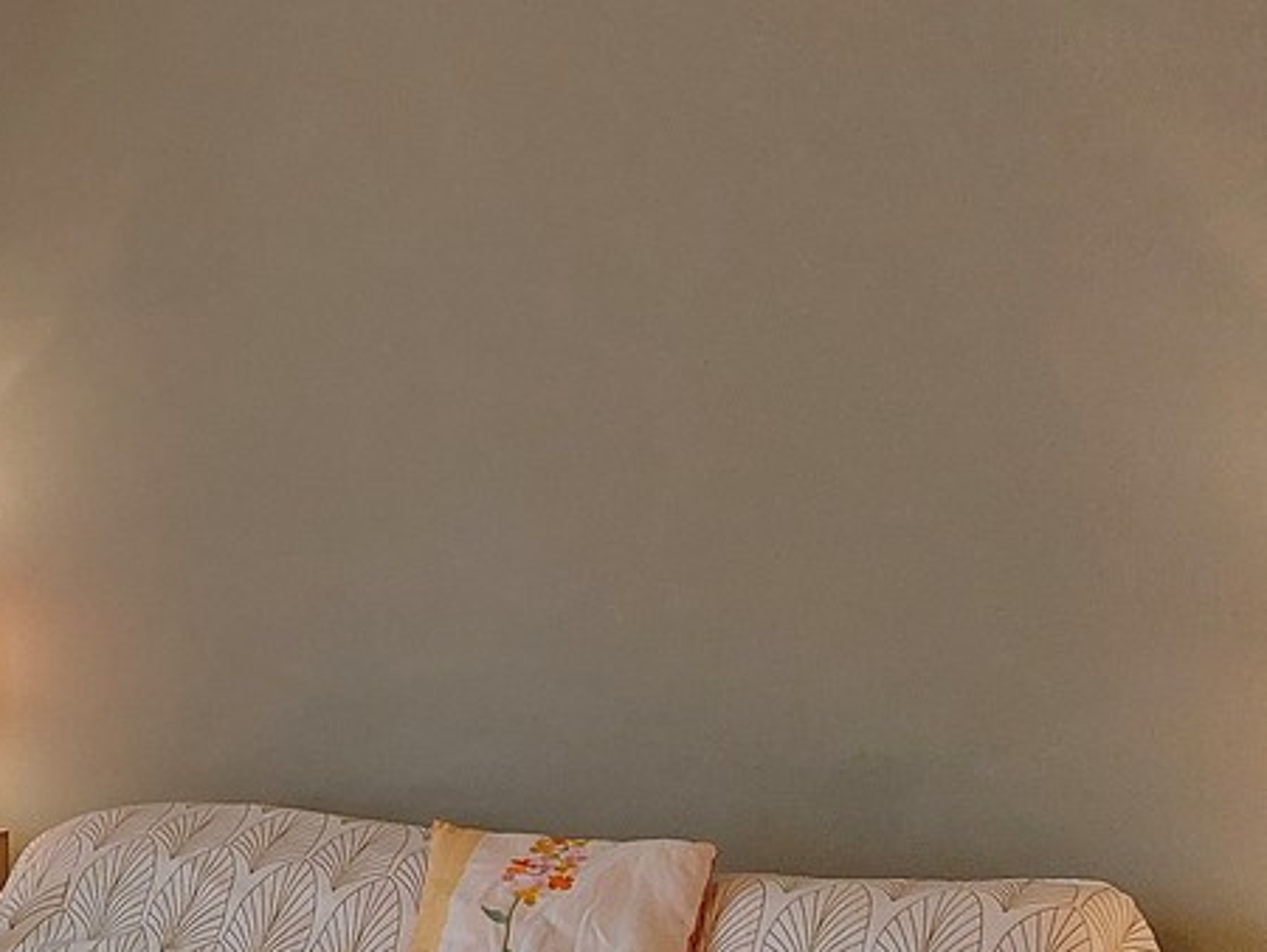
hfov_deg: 22.0
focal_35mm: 80
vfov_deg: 18.4
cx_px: -377
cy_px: 530
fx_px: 2930
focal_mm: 5.23
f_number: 1.8
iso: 320
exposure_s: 1/50
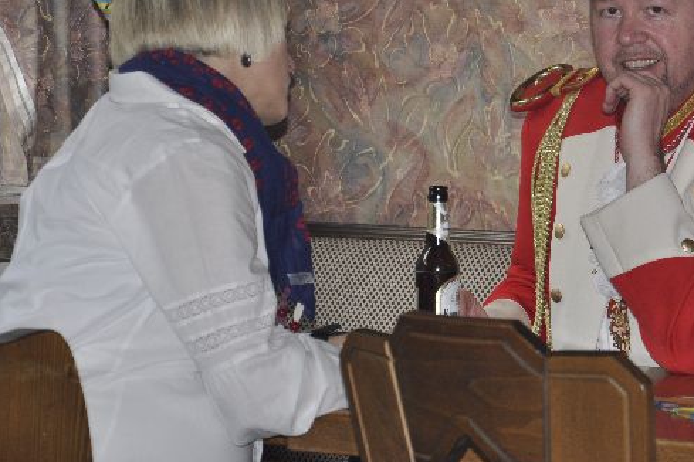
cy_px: 101
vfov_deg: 7.5
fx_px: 3543
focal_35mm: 184
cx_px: 542
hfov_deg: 11.2
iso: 400
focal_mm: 75
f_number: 5.3
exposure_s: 1/60
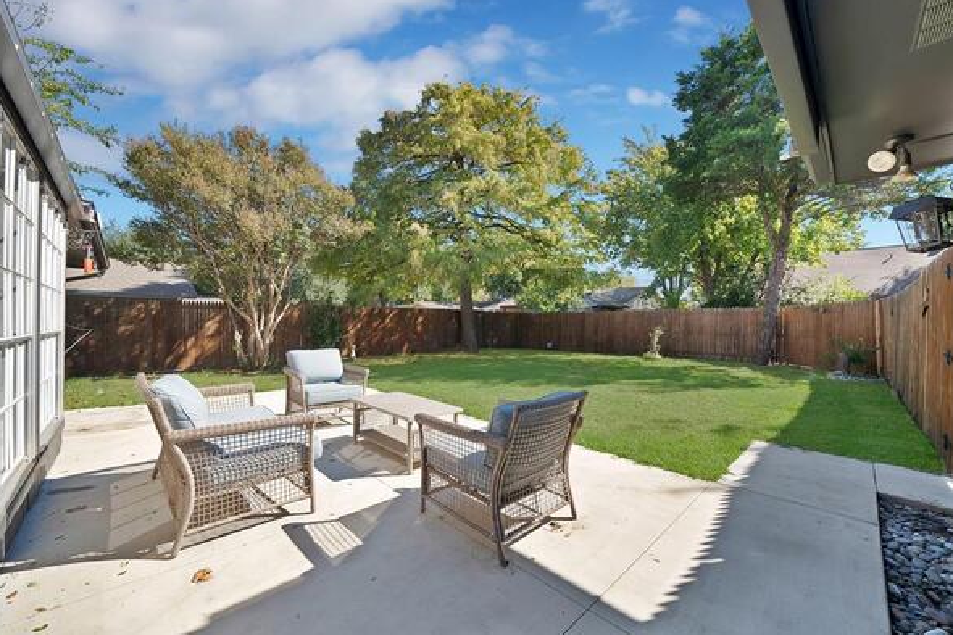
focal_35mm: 13
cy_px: 310
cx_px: 481
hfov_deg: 108.3
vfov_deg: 85.4
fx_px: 344
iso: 640
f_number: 9
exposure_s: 1/100
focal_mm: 12
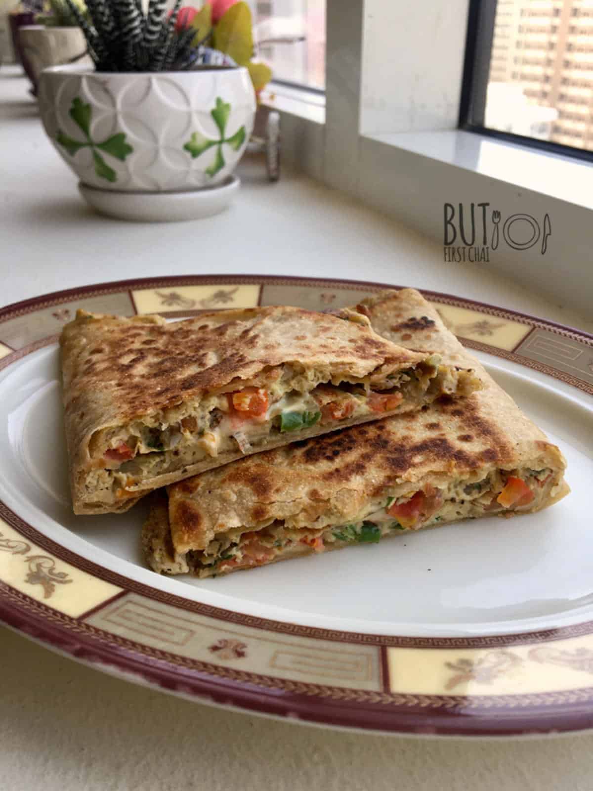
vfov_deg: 61.7
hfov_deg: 48.2
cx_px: 296
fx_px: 662
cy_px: 396
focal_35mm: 29
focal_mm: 4.15
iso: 25
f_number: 2.2
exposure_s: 1/100
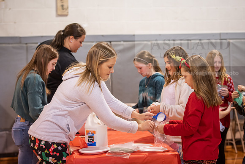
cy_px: 82
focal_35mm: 86
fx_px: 585
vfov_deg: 15.9
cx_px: 122
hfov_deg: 23.6
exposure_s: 1/200
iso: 1250
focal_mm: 86
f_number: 3.2
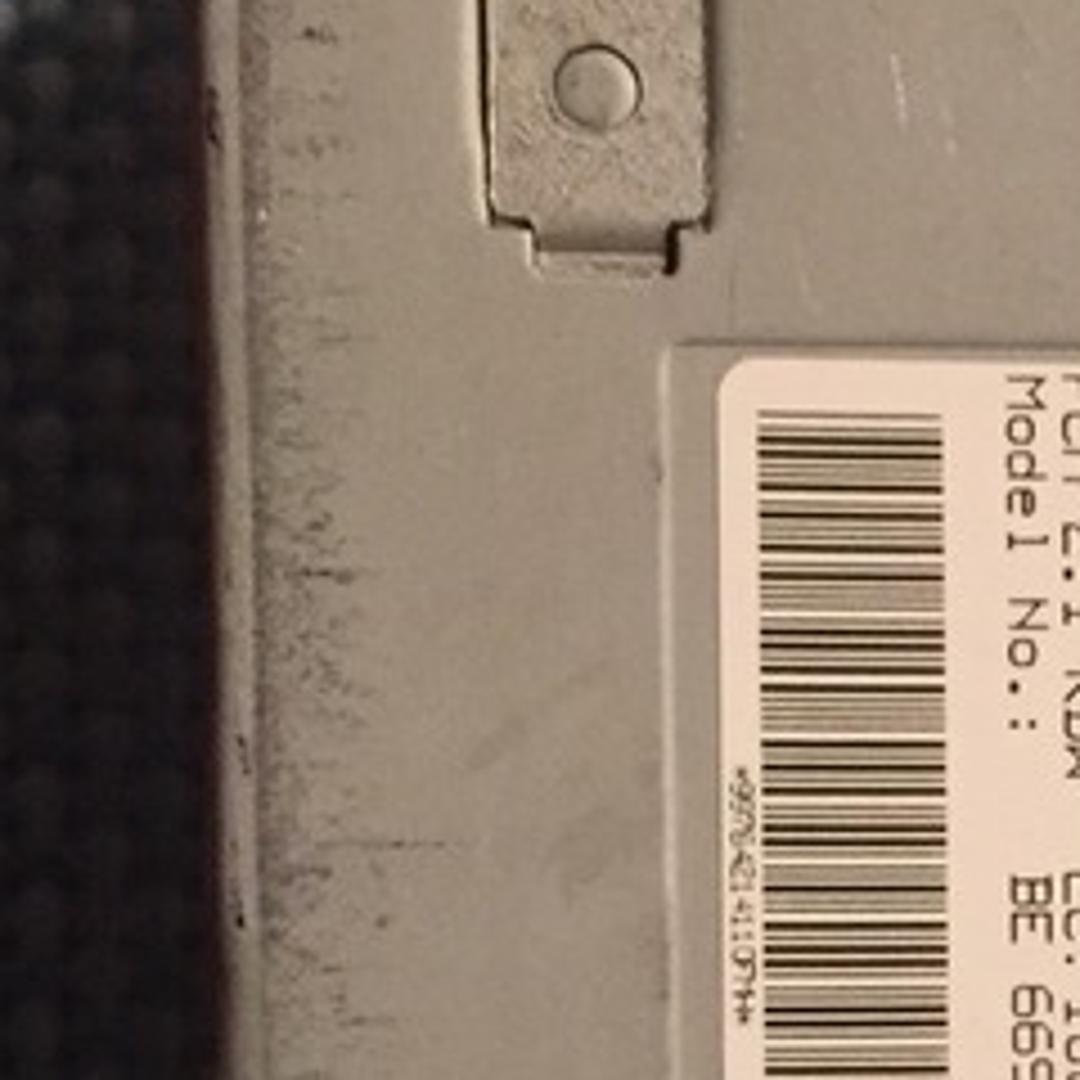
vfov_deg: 15.1
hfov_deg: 14.2
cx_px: 1647
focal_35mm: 114
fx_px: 4024
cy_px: 1006
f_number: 2.2
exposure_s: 1/24
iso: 250
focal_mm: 4.15
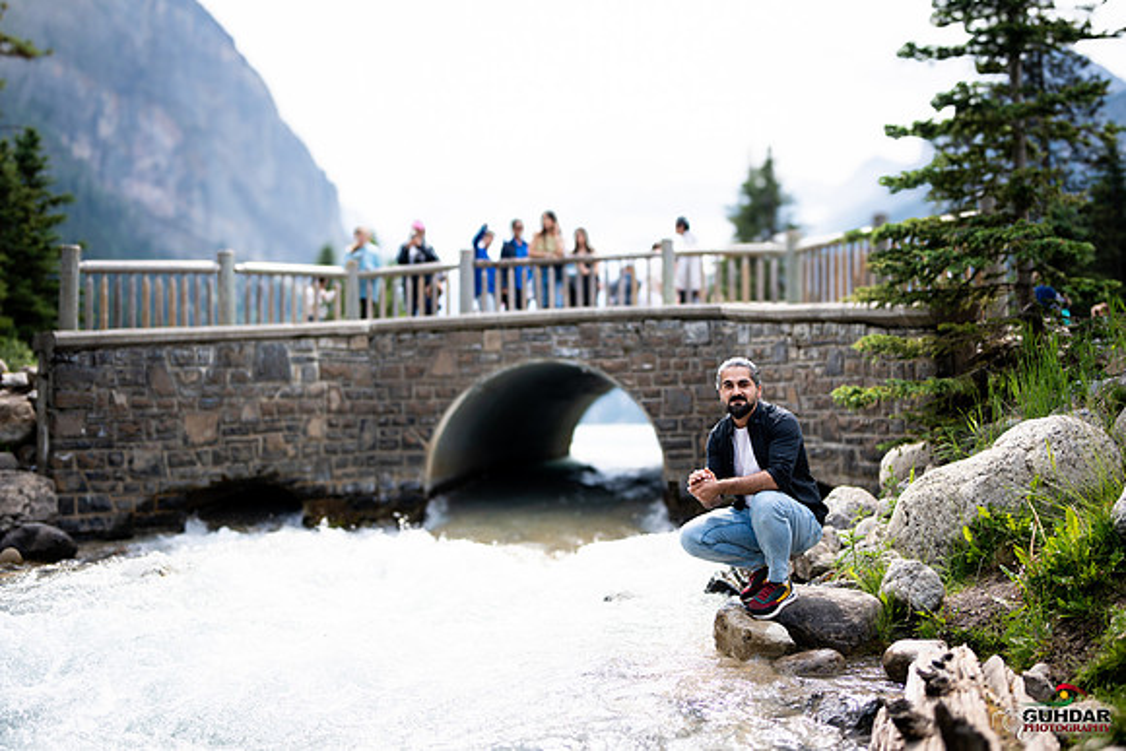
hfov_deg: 54.4
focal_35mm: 35
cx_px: 563
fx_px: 1095
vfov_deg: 37.9
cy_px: 376
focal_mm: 35
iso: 200
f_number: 1.2
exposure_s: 1/8000
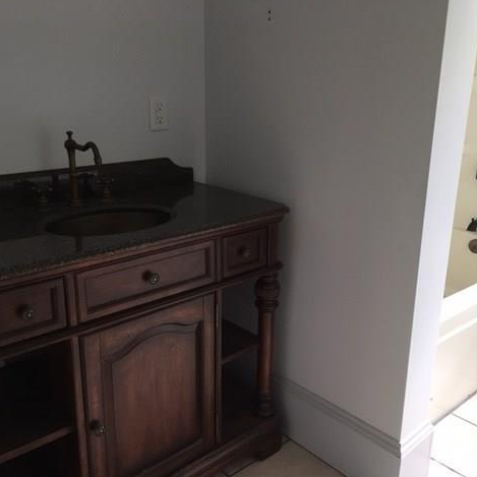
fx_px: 546
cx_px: 242
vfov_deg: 47.2
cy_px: 239
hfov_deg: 47.2
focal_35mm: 35
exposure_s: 1/15
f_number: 2.2
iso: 40
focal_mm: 4.15
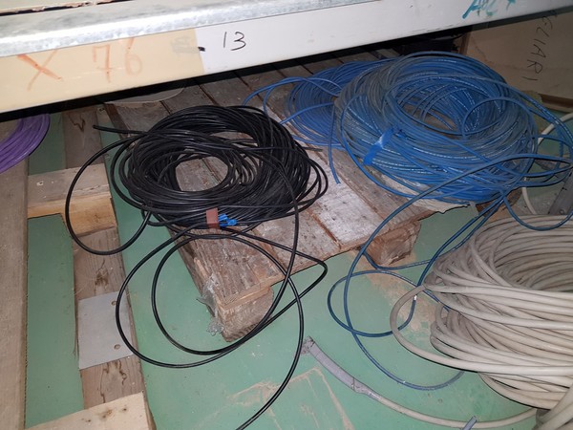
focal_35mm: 26
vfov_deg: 53.1
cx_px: 286
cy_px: 215
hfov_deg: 67.3
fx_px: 430
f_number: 1.7
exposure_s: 1/24
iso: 100
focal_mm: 4.2
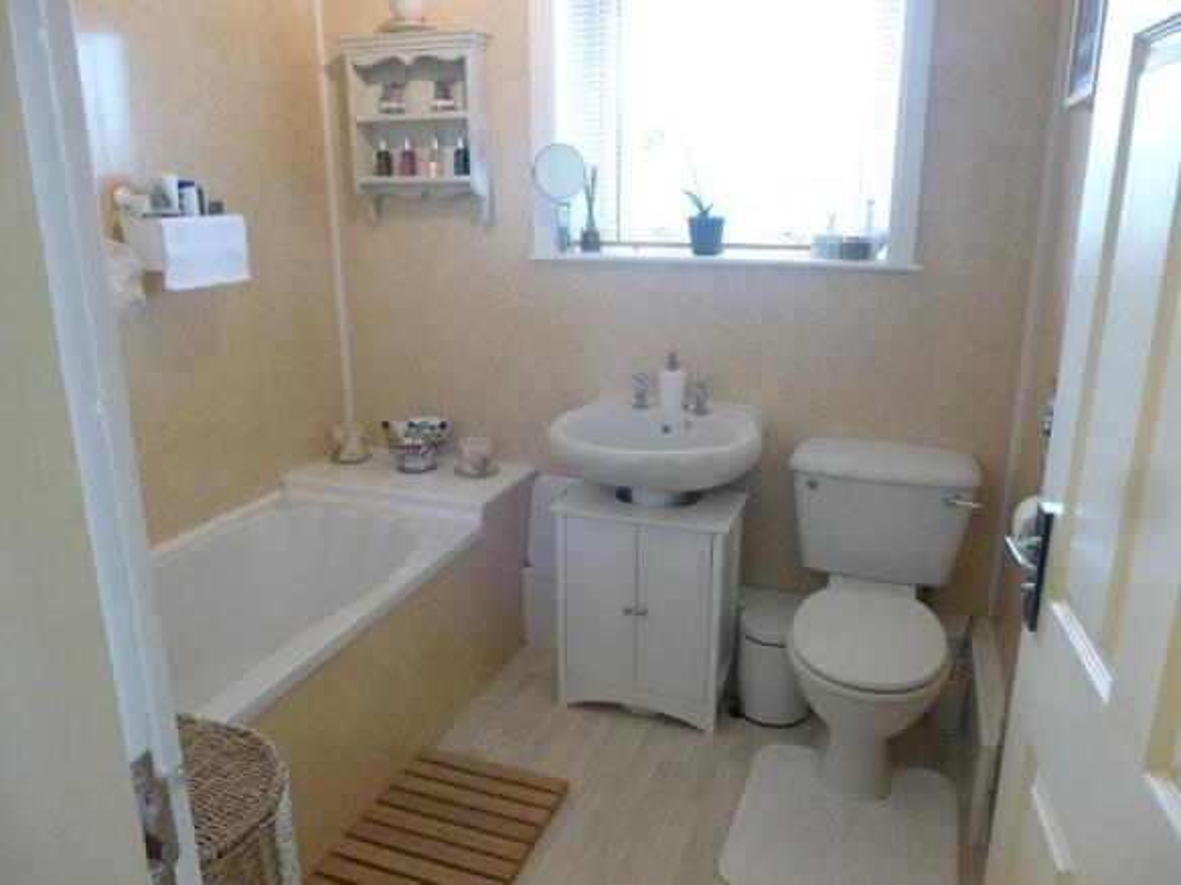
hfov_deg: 69.4
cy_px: 442
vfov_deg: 54.9
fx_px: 853
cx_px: 590
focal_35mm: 25
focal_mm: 4.5
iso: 400
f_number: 3.1
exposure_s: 1/40
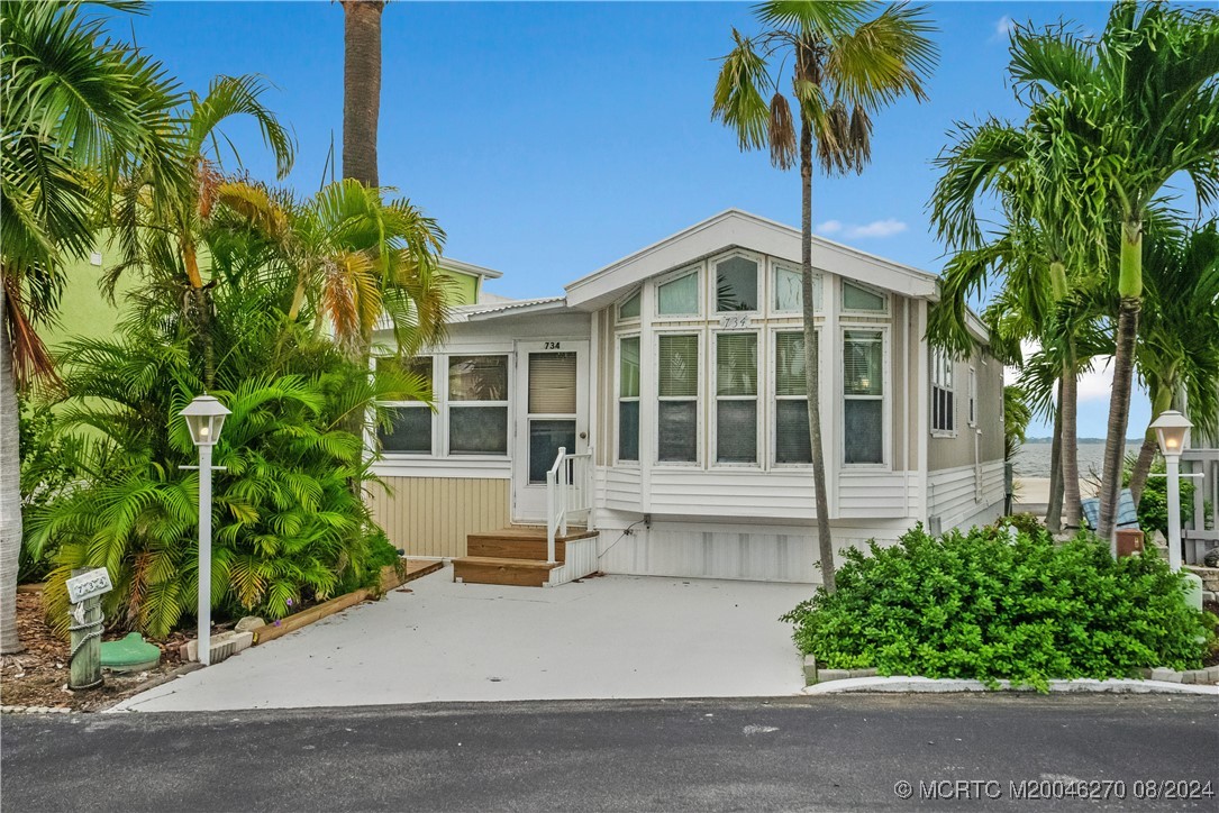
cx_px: 610
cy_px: 406
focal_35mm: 35
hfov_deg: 54.4
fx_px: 1185
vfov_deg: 37.9
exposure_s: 1/8000
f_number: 8
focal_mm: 35
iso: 12800
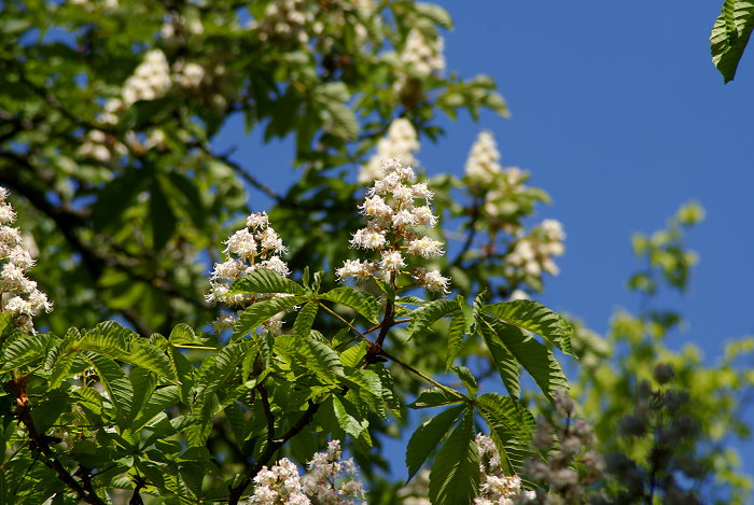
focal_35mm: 420
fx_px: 8810
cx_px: 377
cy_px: 252
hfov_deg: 4.9
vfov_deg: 3.3
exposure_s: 1/160
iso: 100
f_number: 8
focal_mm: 280
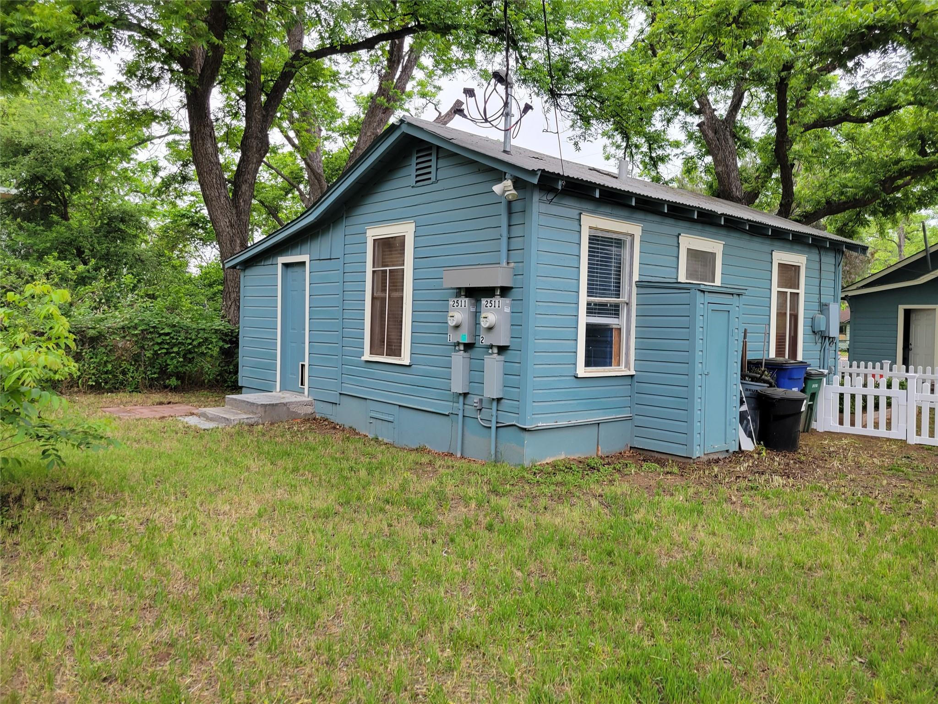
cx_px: 469
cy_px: 352
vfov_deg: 53.1
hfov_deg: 67.3
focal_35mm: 26
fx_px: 705
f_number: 1.8
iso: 64
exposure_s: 1/120
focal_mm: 5.4
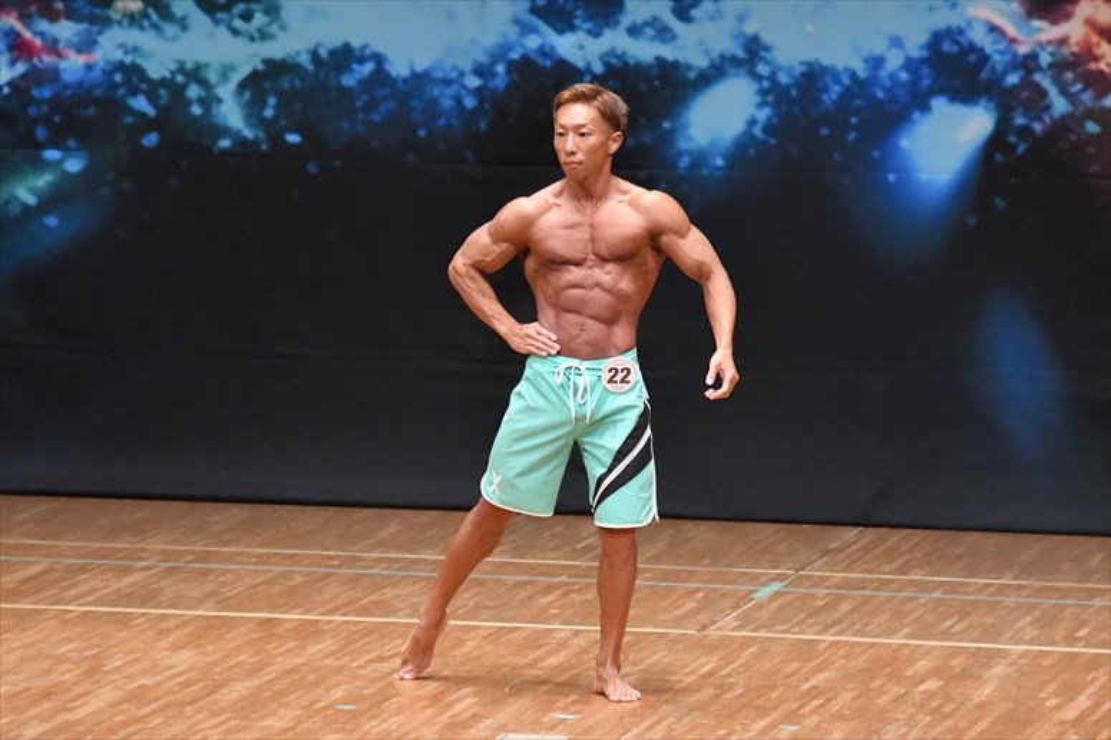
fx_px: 8791
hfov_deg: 7.2
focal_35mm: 285
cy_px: 370
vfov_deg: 4.8
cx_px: 556
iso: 8000
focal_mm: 190
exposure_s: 1/400
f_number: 5.6
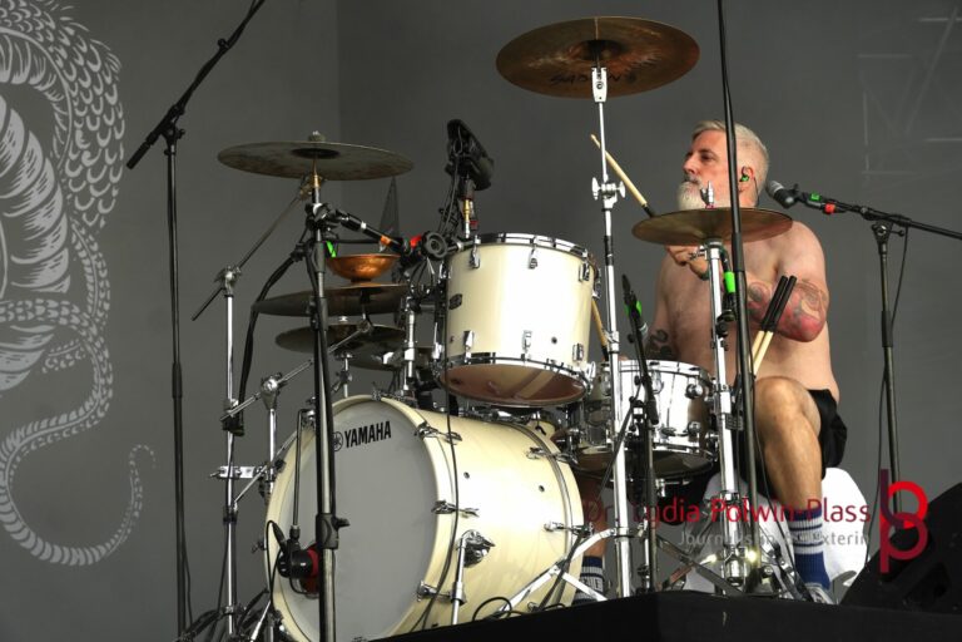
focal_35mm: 147
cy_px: 321
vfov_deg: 9.3
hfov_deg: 14.0
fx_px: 3928
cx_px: 481
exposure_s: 1/160
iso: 320
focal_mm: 98
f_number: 5.6
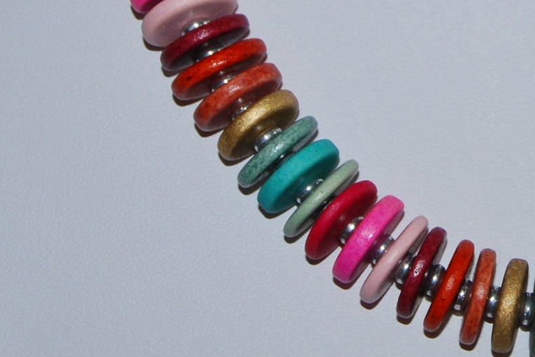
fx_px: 3287
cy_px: -93
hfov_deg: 9.2
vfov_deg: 6.2
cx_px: 557
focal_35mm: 221
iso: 200
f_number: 5.3
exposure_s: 1/60
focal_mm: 46
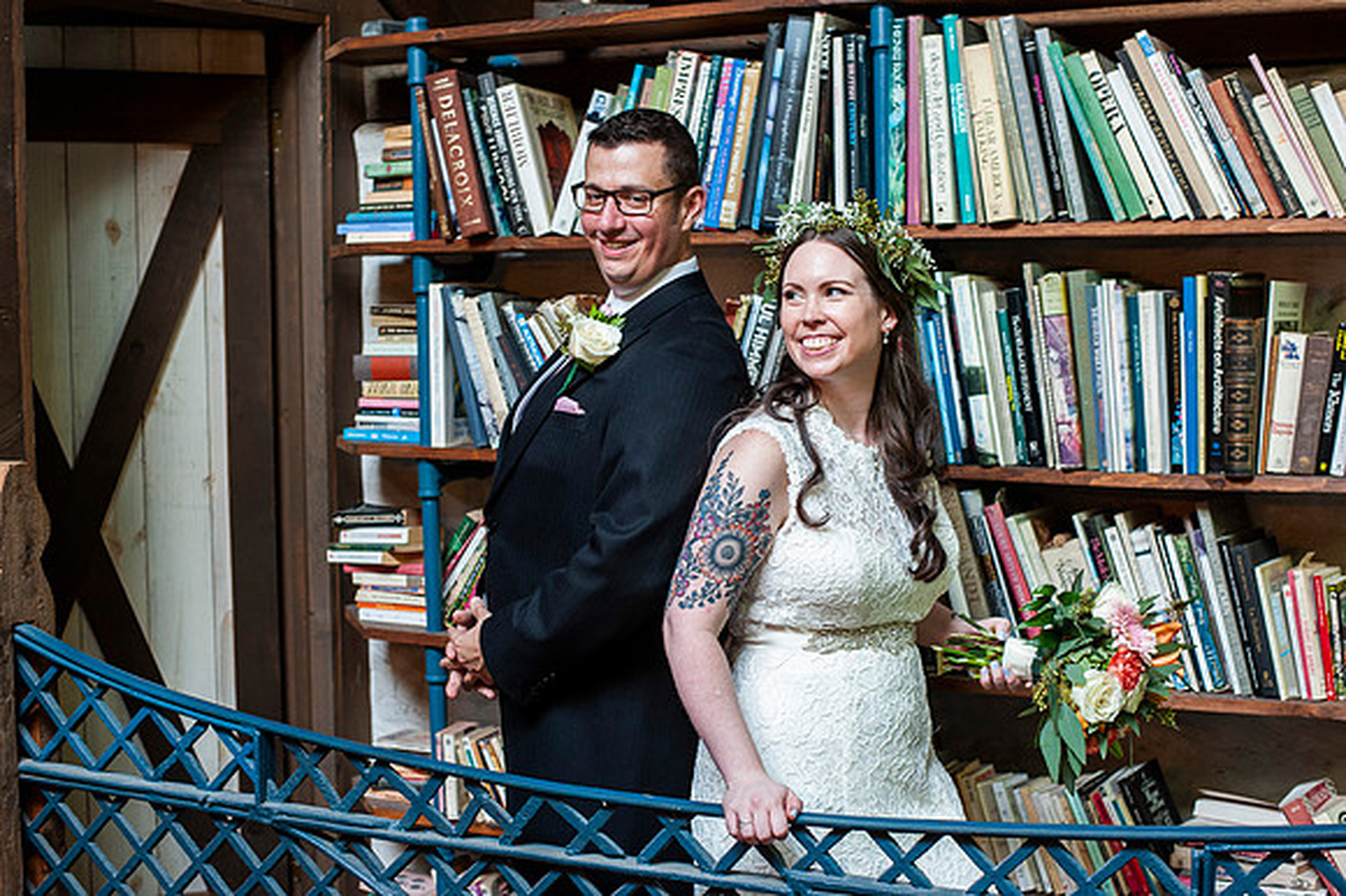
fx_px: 1868
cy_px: 448
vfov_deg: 27.0
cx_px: 673
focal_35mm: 50
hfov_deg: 39.6
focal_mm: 50
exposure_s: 1/60
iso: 1000
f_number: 3.5
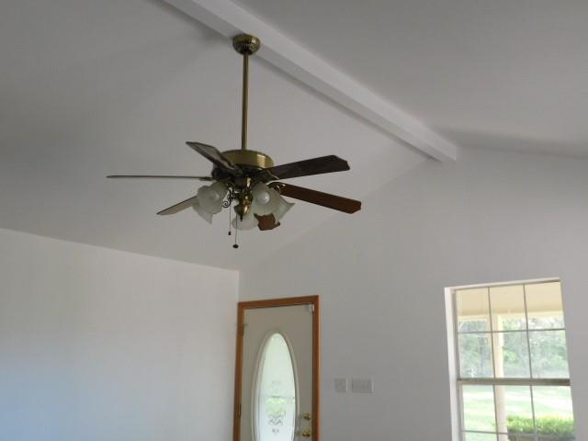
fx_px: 612
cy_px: 220
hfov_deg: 51.4
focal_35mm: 36
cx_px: 294
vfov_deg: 39.7
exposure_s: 1/30
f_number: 3.5
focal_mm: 6.3
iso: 140
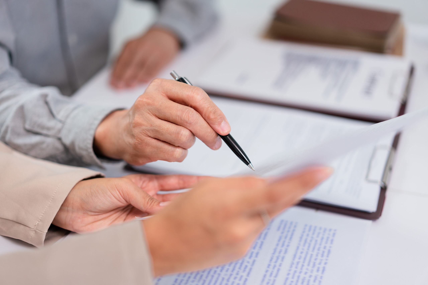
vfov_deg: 24.6
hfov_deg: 36.2
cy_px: 142
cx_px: 214
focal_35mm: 55
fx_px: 654
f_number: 1.8
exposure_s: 1/200
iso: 250
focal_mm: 55
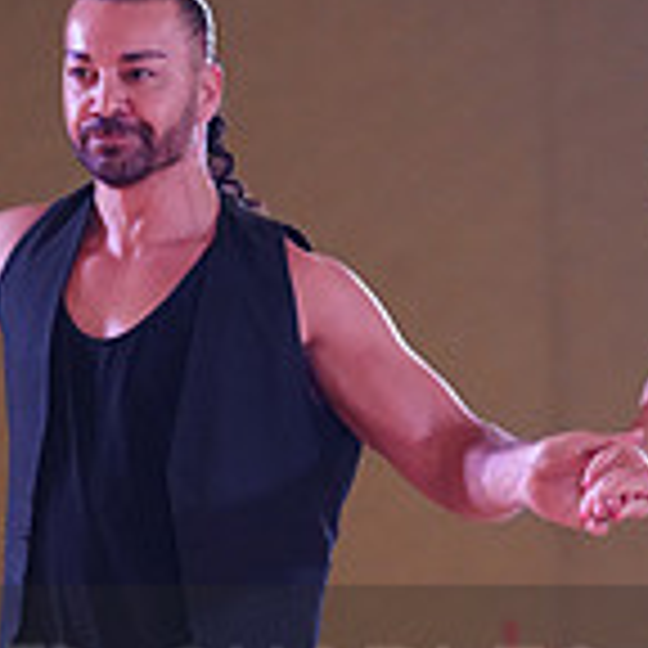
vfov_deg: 3.4
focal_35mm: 514
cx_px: 434
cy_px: 738
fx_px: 10886
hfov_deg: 3.4
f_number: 2.8
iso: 5000
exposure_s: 1/400
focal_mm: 150
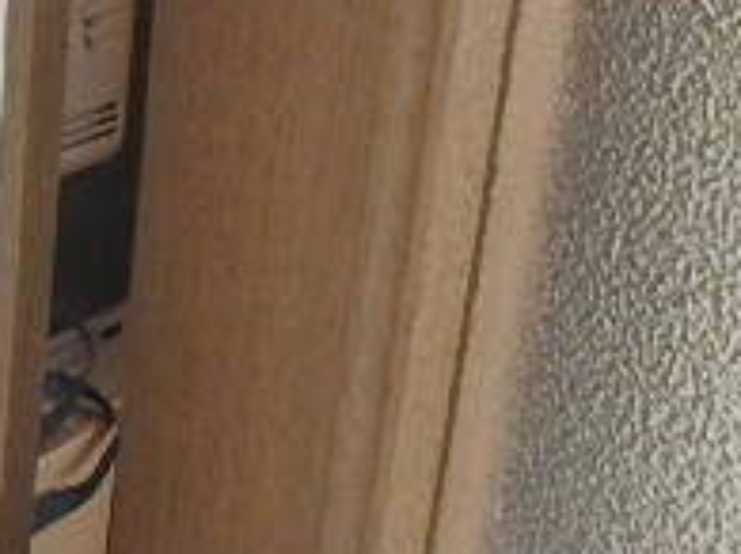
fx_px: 1476
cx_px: -274
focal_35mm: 69
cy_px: -38
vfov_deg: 20.4
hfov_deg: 24.0
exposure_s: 1/30
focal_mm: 3.7
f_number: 3.5
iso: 400
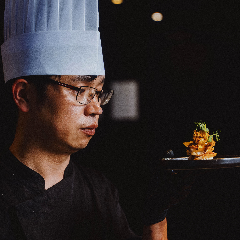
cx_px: 132
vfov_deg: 15.0
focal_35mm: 116
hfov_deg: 15.0
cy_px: 131
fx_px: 910
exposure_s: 1/160
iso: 800
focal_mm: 70
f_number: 2.8
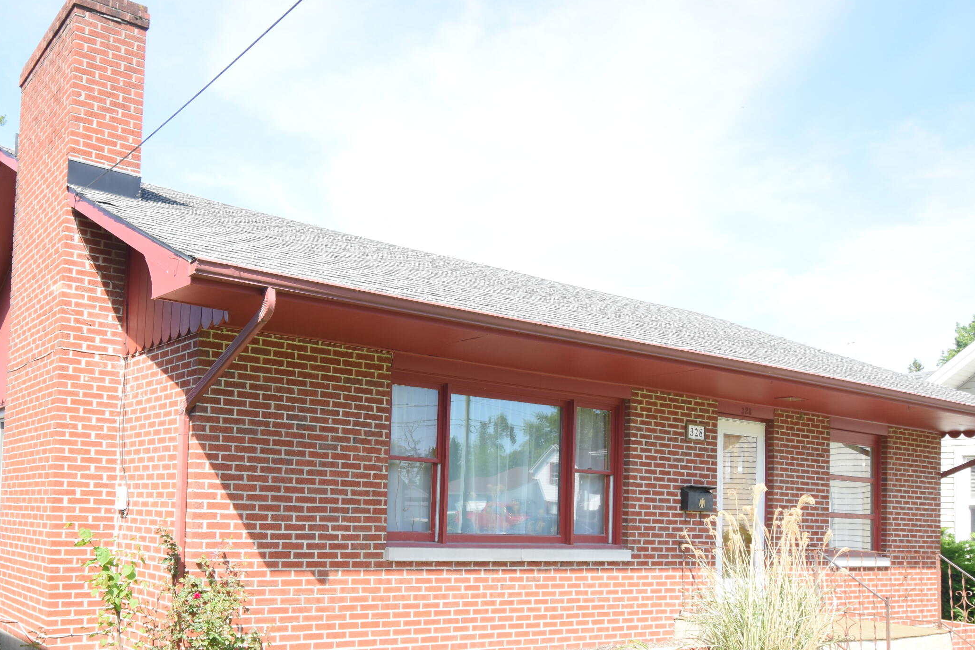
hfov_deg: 56.5
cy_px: 459
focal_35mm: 33
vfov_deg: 39.5
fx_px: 886
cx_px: 333
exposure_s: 1/250
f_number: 5.6
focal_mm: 15
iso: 220
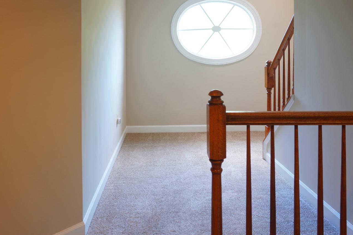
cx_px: 170
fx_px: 265
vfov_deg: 47.8
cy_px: 132
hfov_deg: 67.4
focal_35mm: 27
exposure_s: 1/1.25
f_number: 7.1
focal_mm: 16
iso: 100
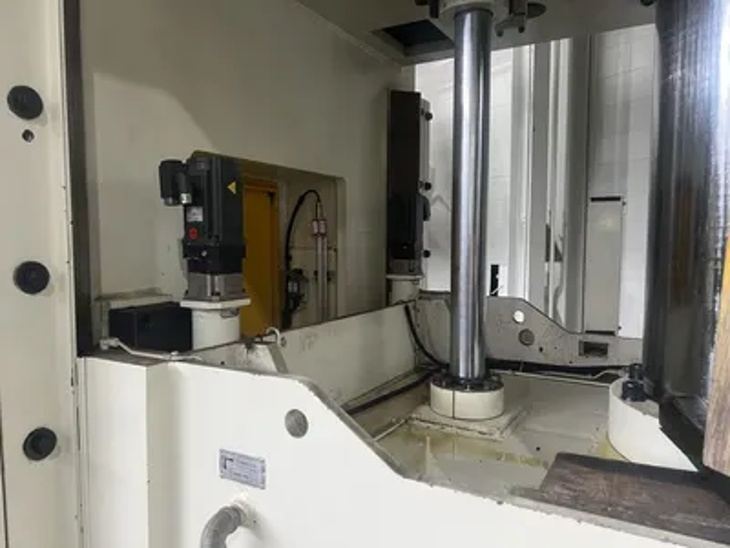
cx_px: 365
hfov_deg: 67.3
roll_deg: -1.2
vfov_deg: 53.1
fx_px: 548
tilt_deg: -3.7
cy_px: 274
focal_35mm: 26
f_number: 1.5
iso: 125
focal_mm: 5.7
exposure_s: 1/60
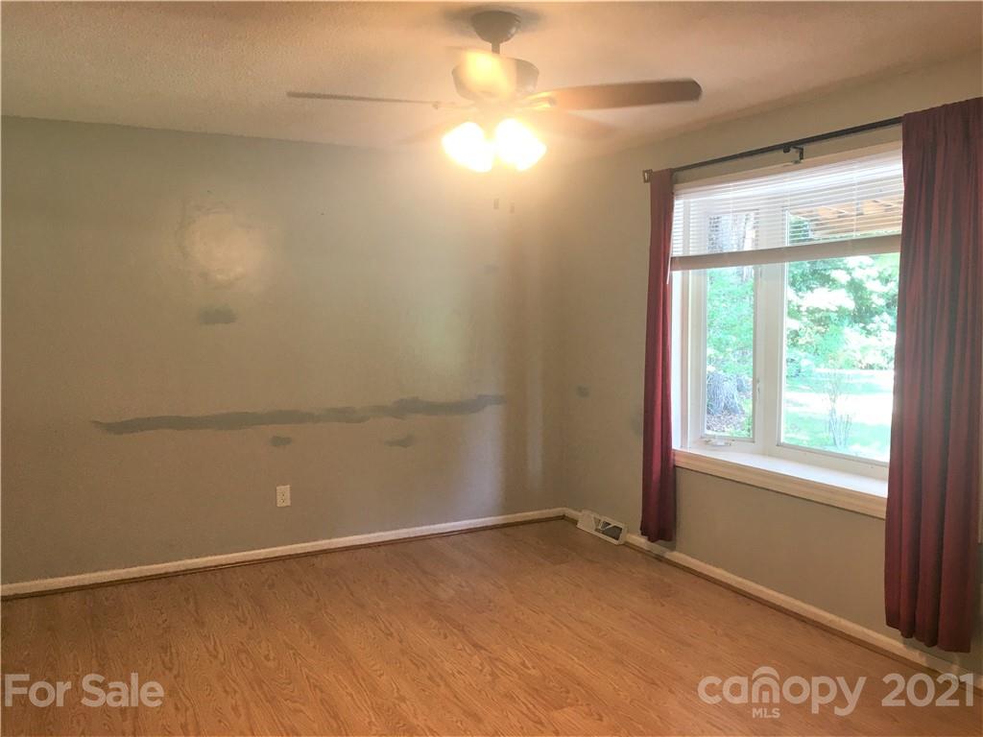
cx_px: 492
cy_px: 368
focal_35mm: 29
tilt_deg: -2.0
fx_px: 824
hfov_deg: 61.7
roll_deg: +0.8
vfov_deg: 48.2
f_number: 2.2
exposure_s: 1/30
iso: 40
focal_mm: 4.15
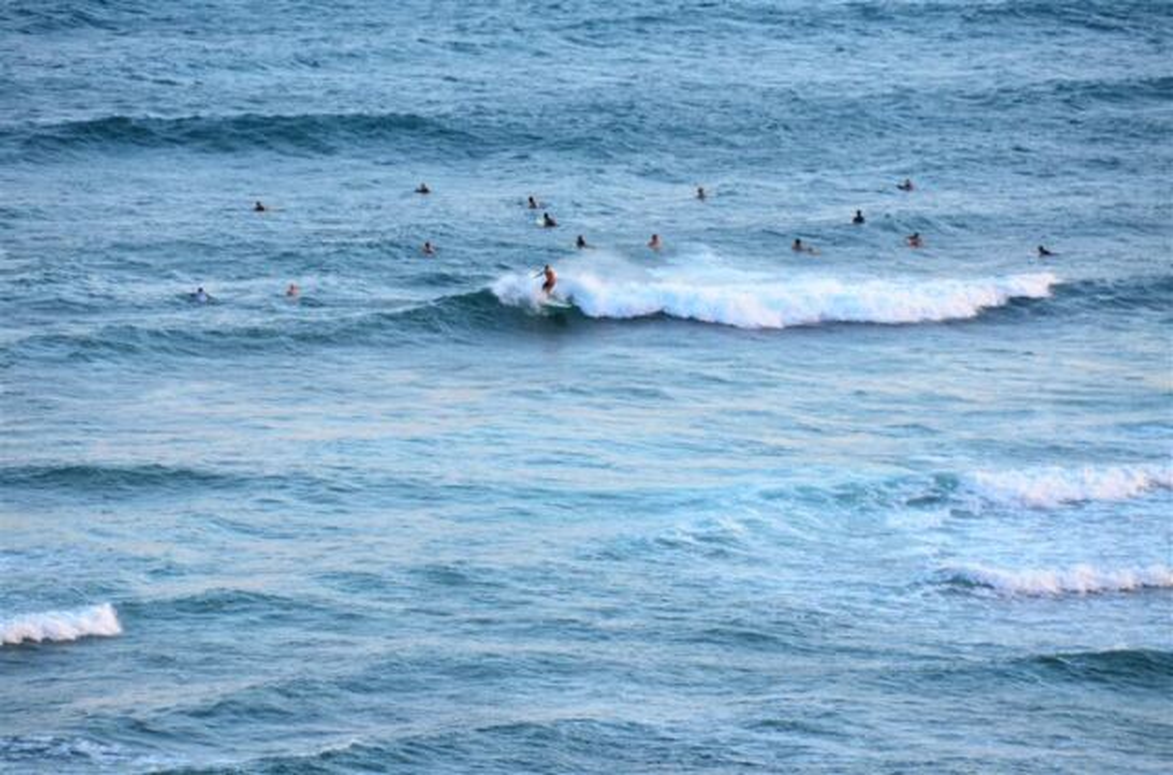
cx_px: 586
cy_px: 388
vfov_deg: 4.6
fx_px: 9748
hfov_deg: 6.9
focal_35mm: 300
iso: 400
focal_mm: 200
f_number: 8
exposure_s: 1/40
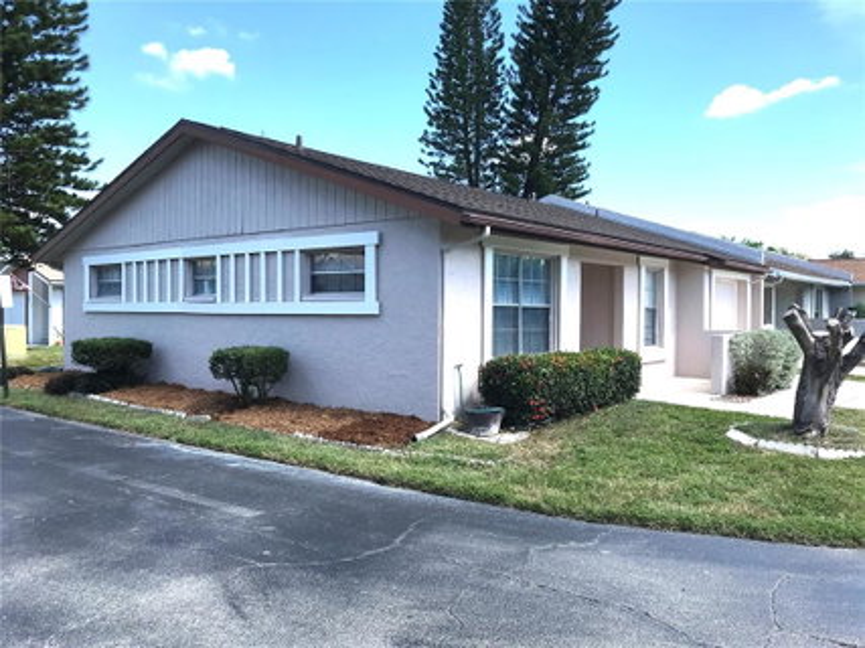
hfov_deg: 63.5
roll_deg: -0.4
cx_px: 432
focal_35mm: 28
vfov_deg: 49.7
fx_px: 699
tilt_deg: +0.1
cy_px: 324
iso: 20
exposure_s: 1/1126
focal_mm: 3.99
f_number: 1.8
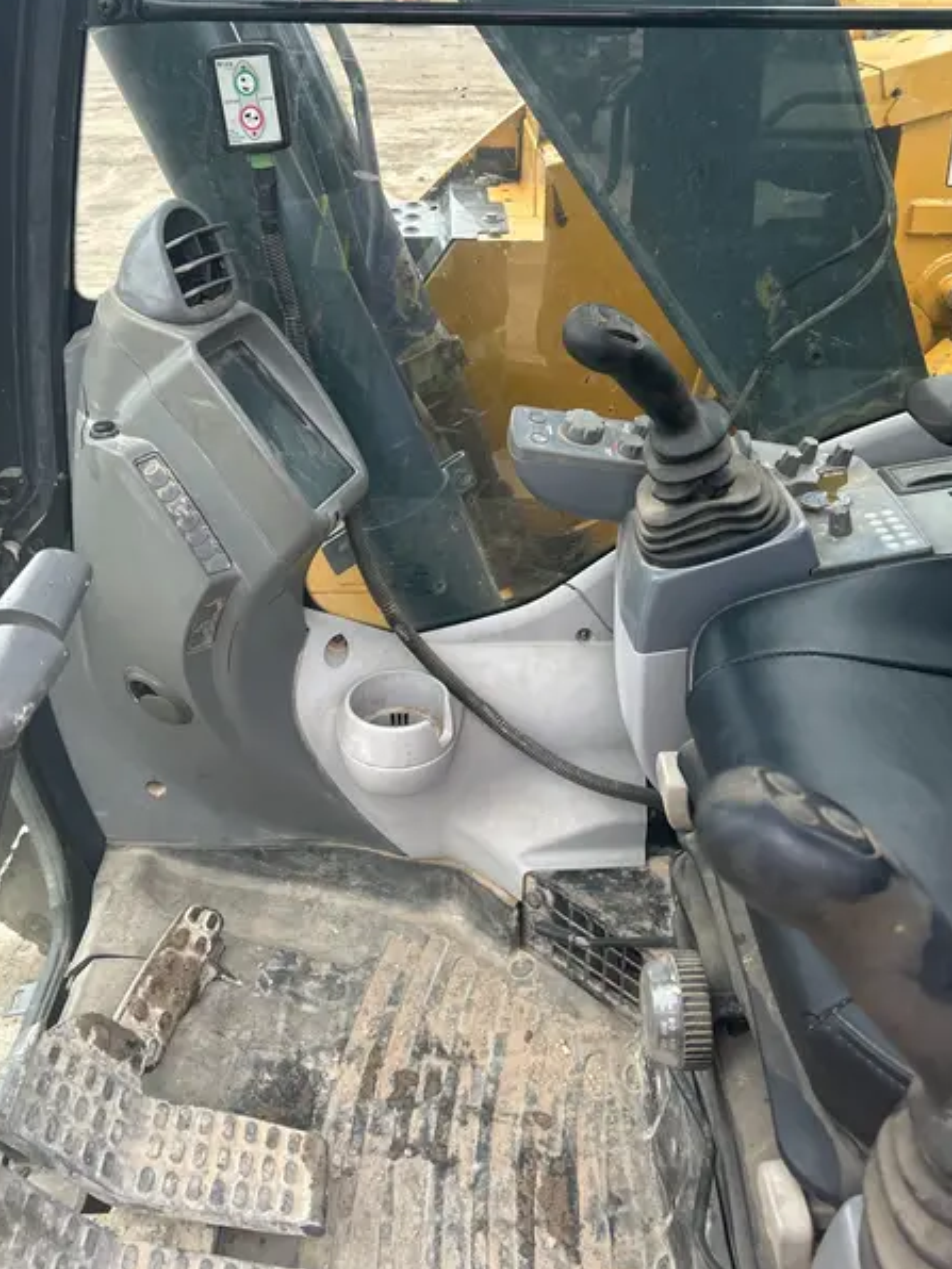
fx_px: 1173
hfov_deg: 44.1
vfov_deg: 56.4
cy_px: 508
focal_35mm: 32
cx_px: 522
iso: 125
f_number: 1.5
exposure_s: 1/104
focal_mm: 5.7
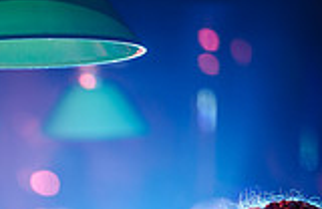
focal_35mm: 363
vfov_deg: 3.7
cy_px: 430
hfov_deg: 5.7
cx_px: -183
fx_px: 3222
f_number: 2
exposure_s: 1/125
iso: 800
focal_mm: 110
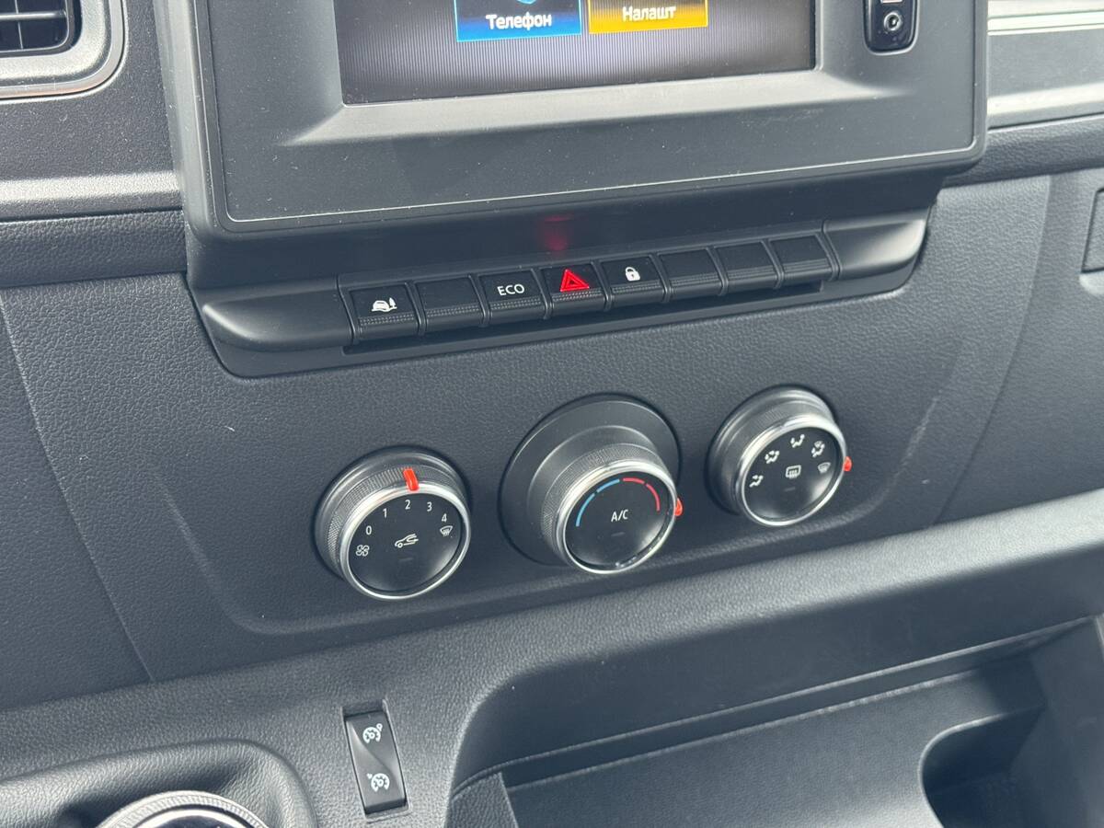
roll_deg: -4.9
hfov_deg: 39.7
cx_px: 552
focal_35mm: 48
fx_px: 1531
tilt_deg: -33.1
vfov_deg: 30.3
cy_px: 414
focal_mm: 6.76
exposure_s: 1/45
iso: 250
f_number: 1.78
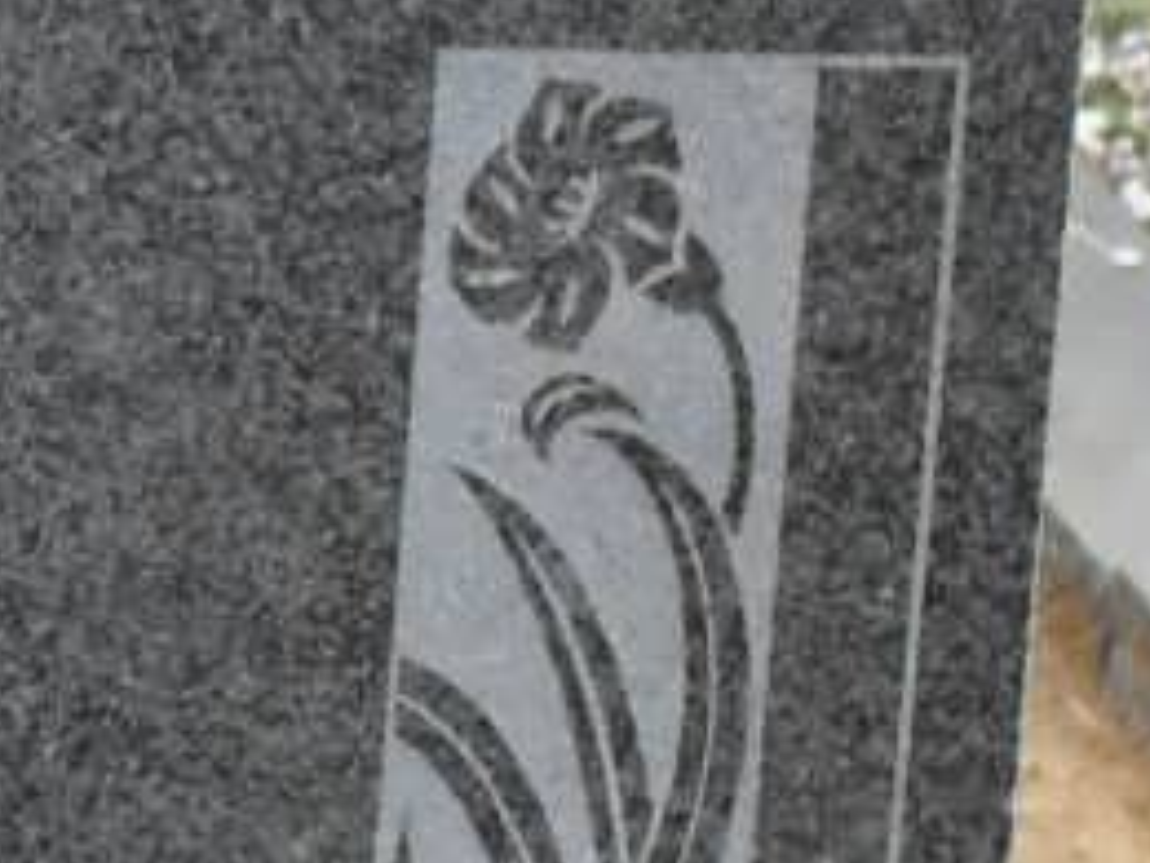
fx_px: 10133
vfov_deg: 4.9
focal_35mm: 305
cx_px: -955
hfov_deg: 6.4
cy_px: 699
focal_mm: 11.7
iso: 100
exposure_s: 1/125
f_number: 4.6
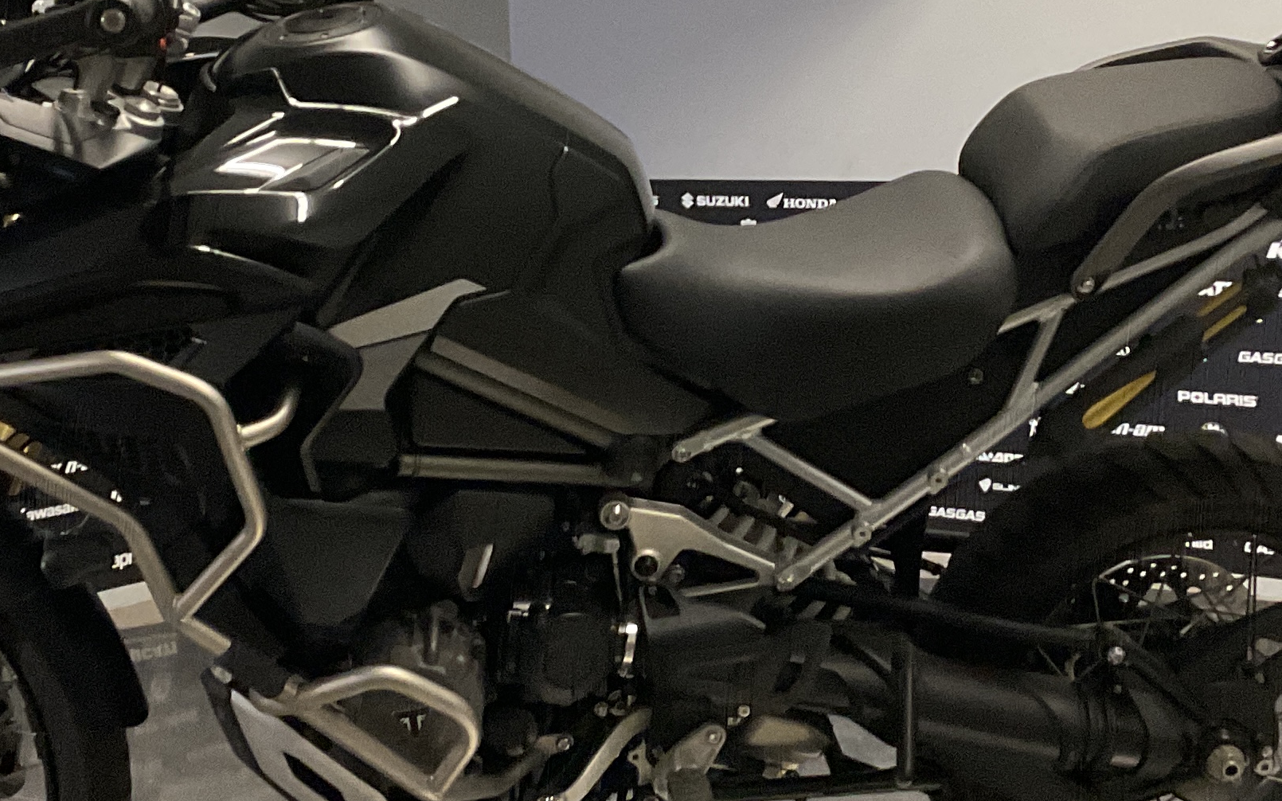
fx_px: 2690
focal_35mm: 77
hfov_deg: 26.8
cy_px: 169
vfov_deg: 16.8
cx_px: 622
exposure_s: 1/60
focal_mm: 3
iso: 200
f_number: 1.8
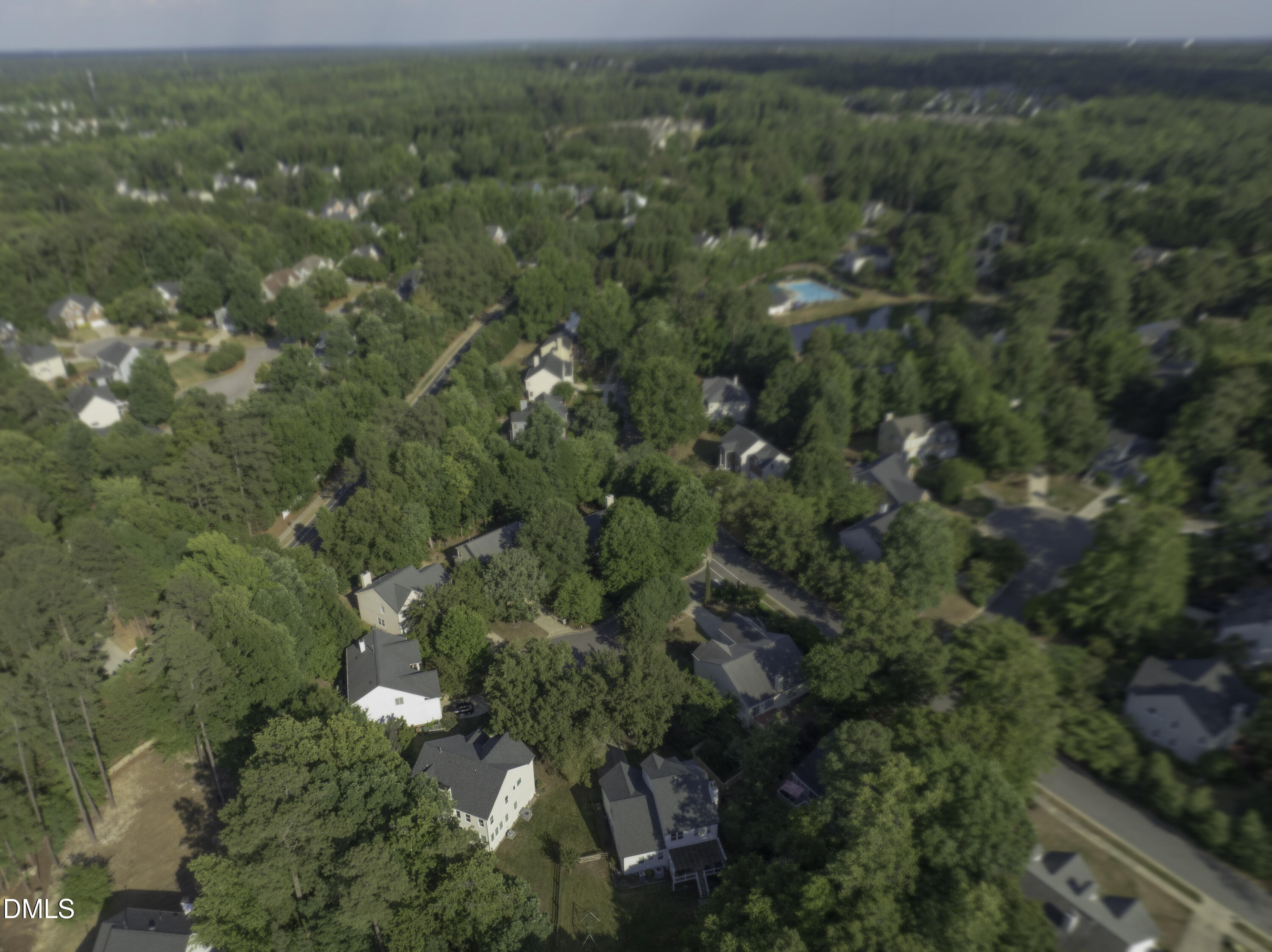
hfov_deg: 71.6
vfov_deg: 56.8
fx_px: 881
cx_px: 636
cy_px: 476
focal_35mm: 24
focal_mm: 12.29
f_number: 2.8
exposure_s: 1/1600
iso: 100
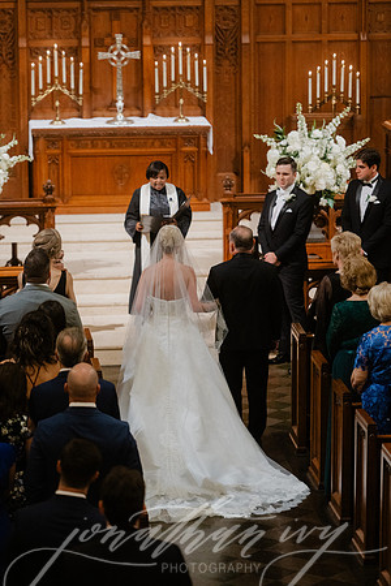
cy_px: 293
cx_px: 196
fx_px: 2199
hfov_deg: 10.2
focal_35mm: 135
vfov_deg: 15.2
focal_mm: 135
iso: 4000
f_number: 2.8
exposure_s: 1/160
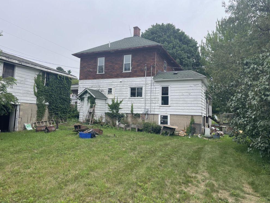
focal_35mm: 27
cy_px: 99
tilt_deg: +4.4
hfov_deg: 65.3
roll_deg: -1.7
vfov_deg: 51.4
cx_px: 131
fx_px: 211
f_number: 1.6
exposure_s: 1/2451
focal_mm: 4.2
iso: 32
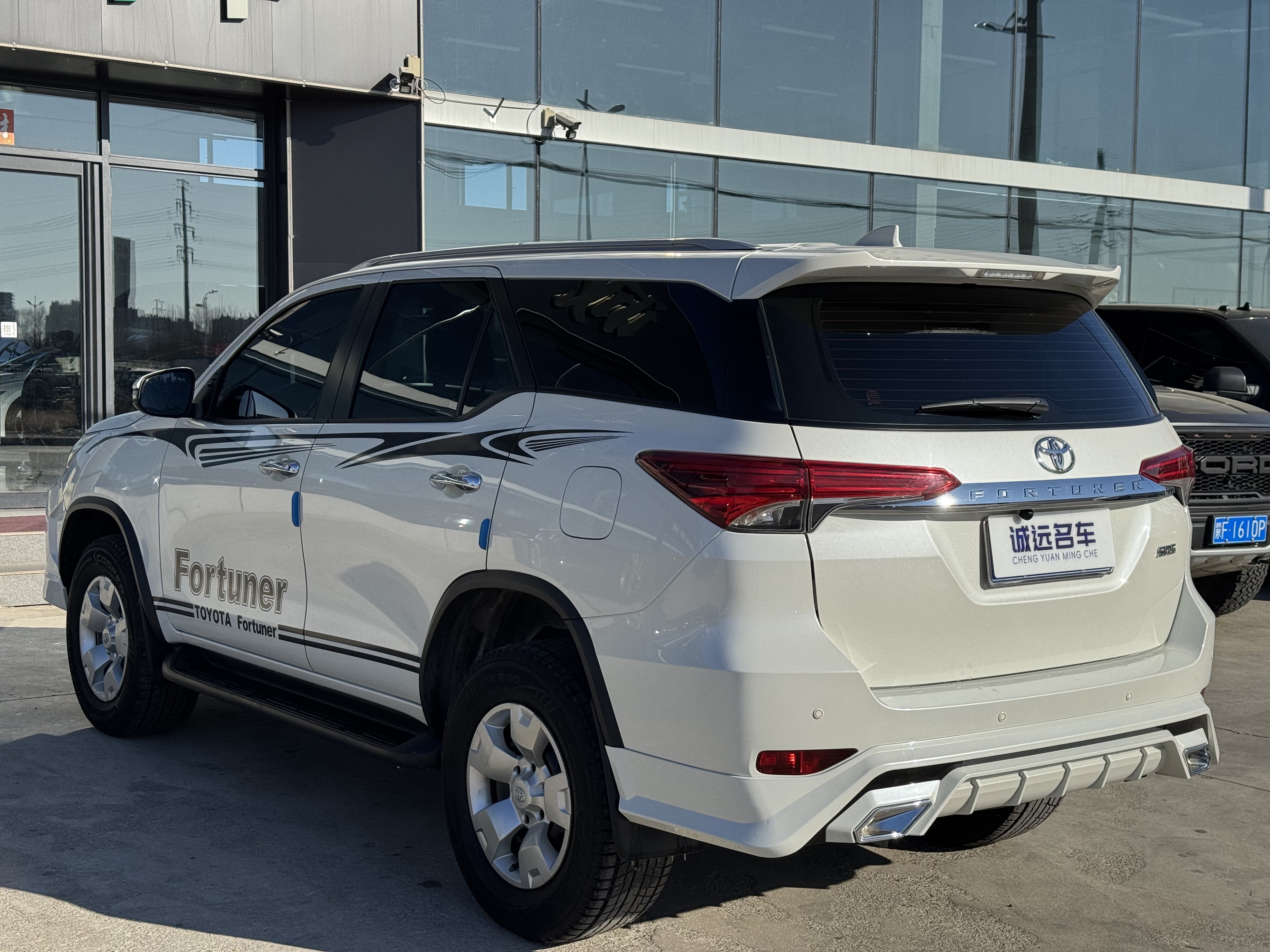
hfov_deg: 39.7
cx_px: 635
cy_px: 476
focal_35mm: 48
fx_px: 1761
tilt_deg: -3.2
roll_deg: -0.7
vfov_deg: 30.3
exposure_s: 1/7092
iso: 64
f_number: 1.78
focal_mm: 6.76
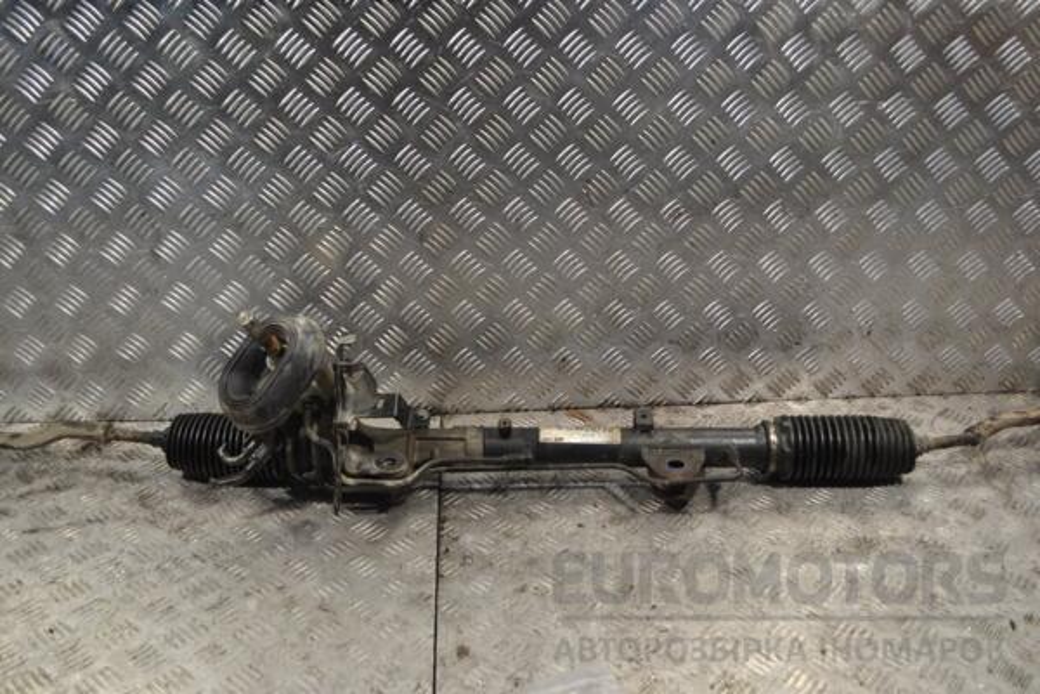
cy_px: 347
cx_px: 520
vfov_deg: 36.9
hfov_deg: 53.1
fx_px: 1040
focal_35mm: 36
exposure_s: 1/100
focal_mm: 24
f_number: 5.6
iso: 400
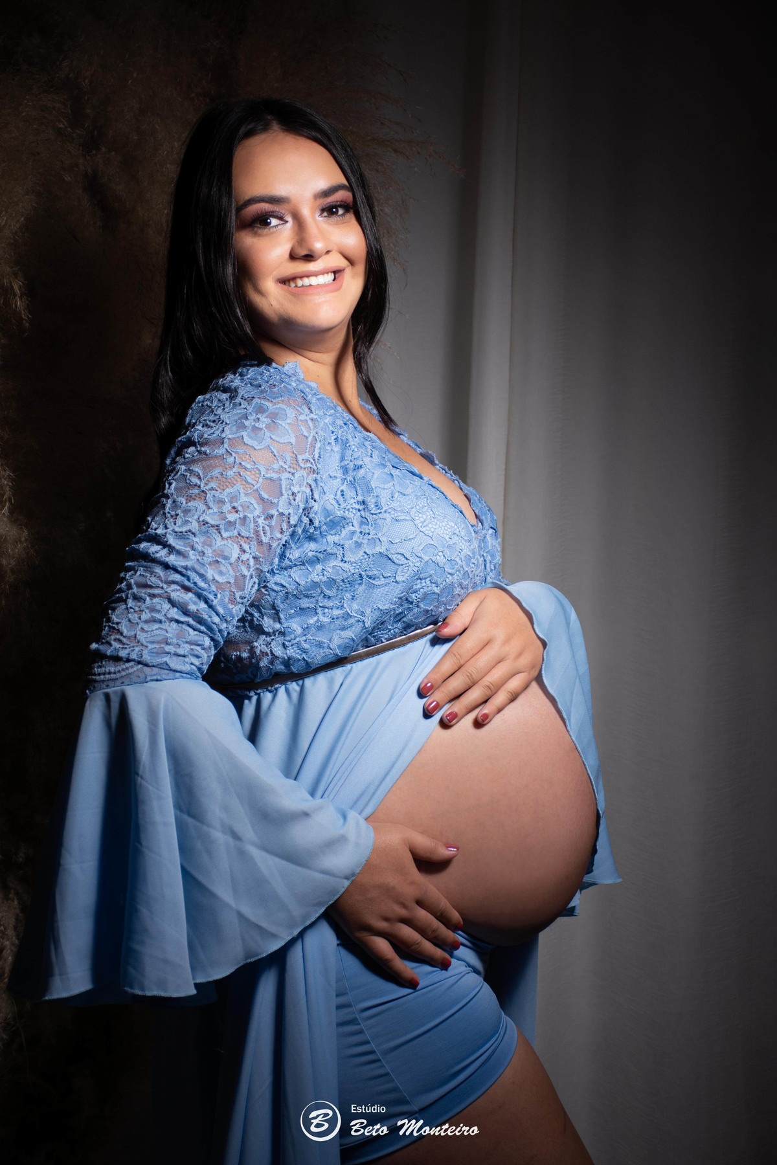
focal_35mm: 75
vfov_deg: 27.0
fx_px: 2428
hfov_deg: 18.2
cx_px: 388
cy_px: 582
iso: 160
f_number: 4.8
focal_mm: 50
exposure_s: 1/160
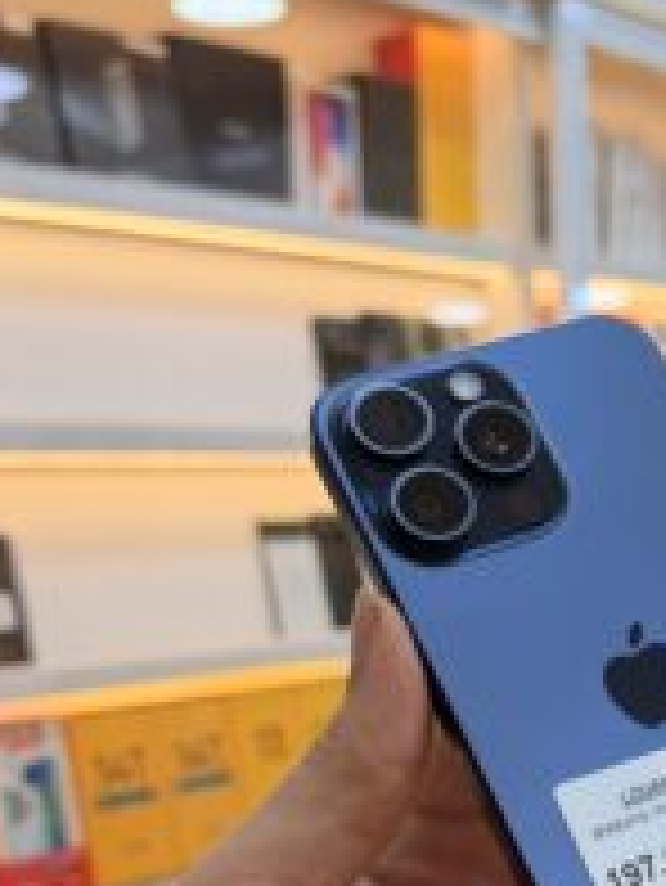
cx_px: 583
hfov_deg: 23.5
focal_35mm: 61
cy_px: 738
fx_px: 1563
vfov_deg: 30.7
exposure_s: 1/399
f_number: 1.78
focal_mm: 6.76
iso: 80
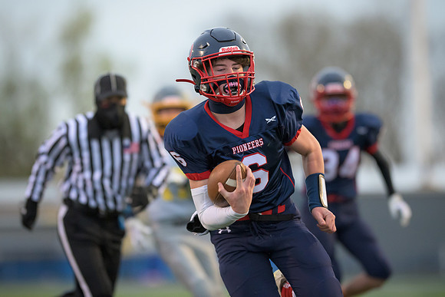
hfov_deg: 6.7
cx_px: 213
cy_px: 115
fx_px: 3791
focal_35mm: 307
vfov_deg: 4.5
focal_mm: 200
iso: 2500
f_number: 2
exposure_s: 1/1600
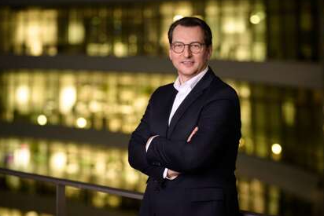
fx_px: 792
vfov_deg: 15.5
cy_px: 105
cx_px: 164
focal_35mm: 88
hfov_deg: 23.1
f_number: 2
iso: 2500
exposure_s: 1/160
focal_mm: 85
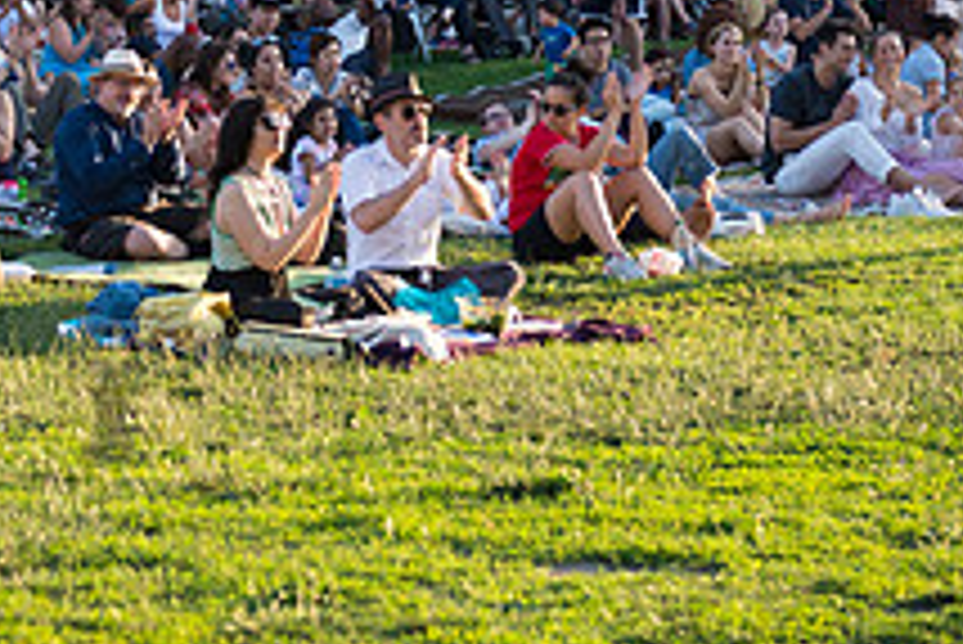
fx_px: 3480
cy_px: -47
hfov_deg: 15.6
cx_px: 108
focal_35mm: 130
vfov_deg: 10.4
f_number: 3.5
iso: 500
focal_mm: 48
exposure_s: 1/1000
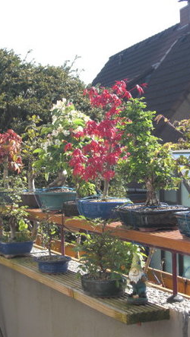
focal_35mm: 81
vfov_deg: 26.2
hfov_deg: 14.9
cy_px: 170
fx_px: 725
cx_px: 112
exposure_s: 1/250
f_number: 3.6
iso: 50
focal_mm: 9.8
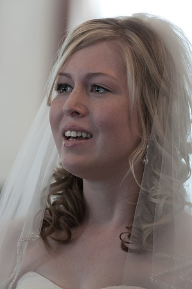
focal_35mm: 300
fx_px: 2405
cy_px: 144
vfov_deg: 6.9
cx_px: 96
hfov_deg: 4.6
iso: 800
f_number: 2.8
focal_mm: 200
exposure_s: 1/60
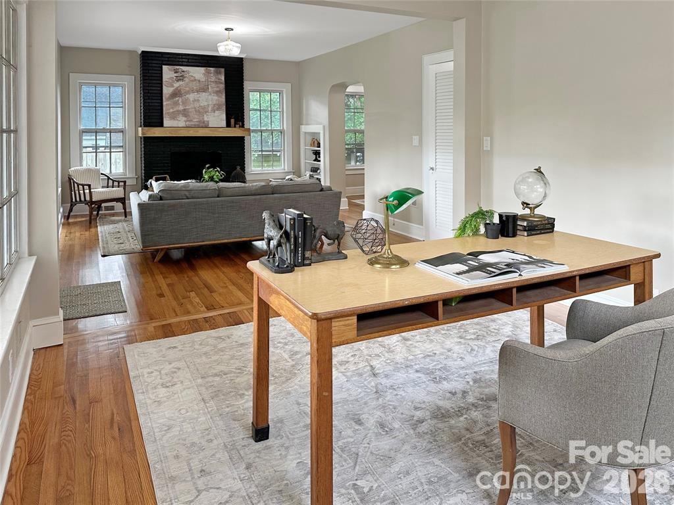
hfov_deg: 71.6
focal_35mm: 24
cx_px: 337
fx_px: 467
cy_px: 252
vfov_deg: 56.8
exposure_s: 1/60
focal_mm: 6.86
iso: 160
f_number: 1.78
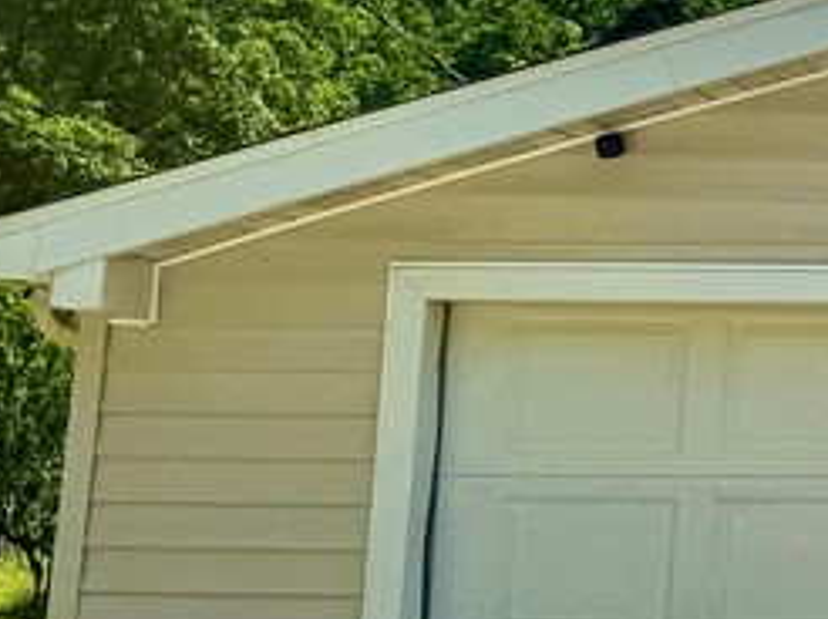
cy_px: 156
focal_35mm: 100
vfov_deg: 14.7
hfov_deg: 16.1
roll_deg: +1.0
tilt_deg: +9.8
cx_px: 1560
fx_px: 2390
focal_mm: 6.76
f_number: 1.78
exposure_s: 1/11905
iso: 80
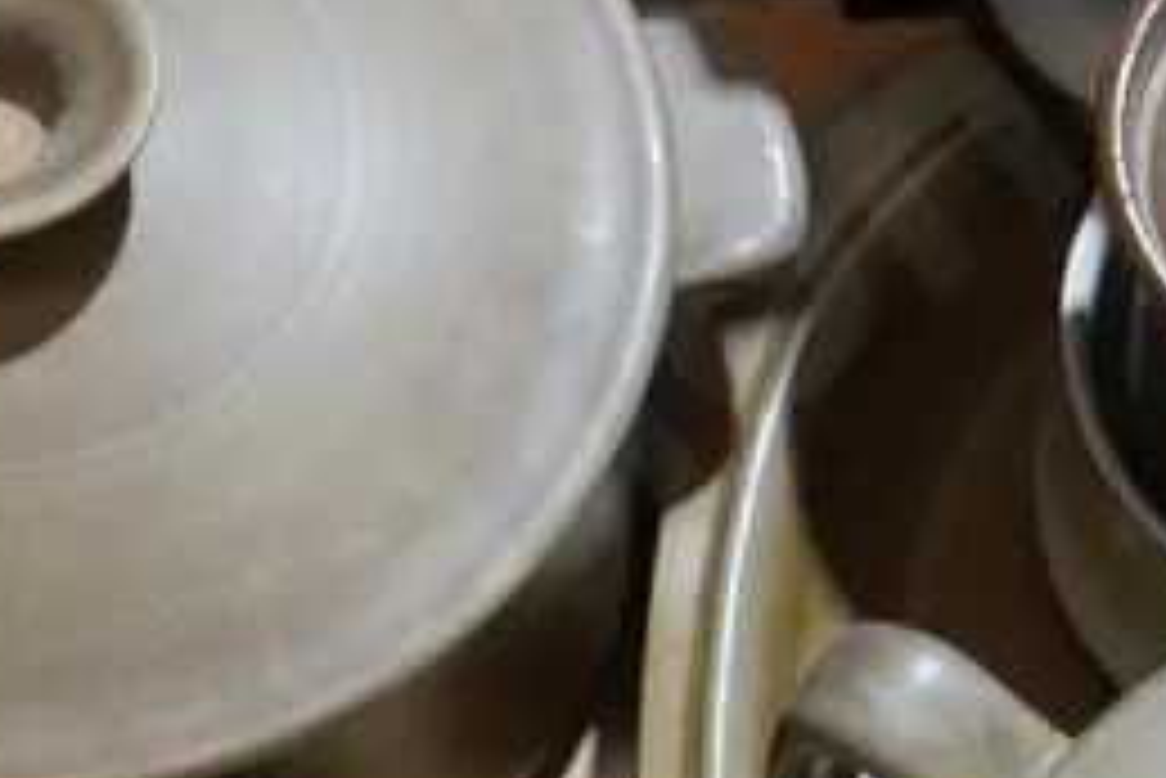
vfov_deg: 11.8
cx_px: 221
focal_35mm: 115
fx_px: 3727
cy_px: 704
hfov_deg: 17.6
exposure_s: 1/60
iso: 320
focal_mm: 14
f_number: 3.5
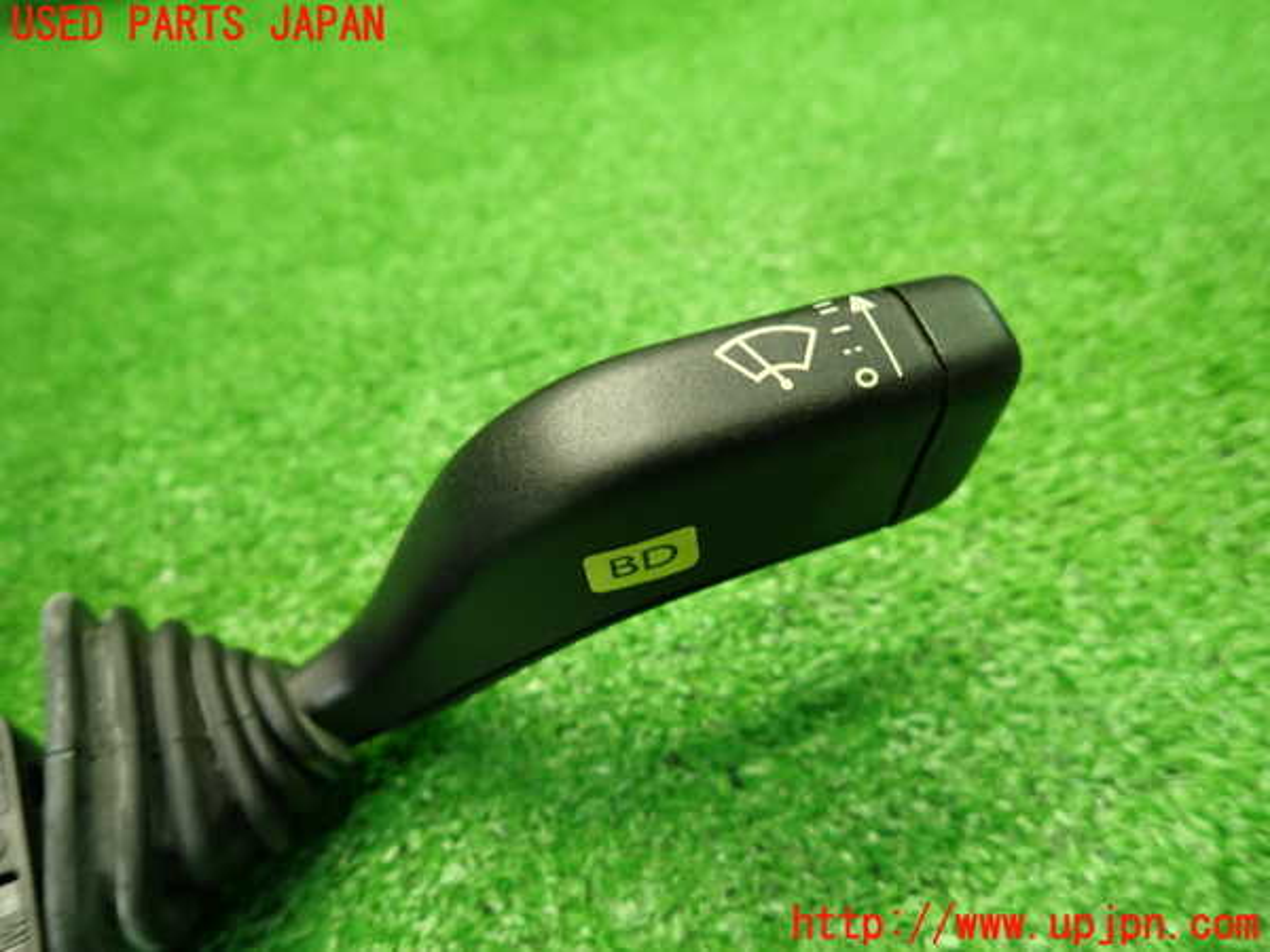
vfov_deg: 54.9
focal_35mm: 25
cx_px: 635
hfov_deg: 69.4
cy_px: 476
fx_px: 917
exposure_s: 1/30
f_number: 2
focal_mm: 4.5
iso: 250
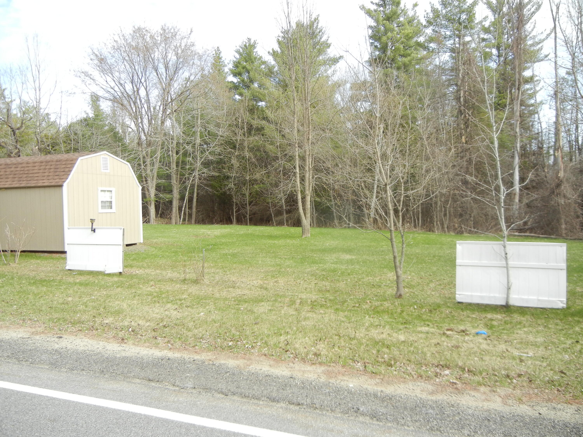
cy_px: 218
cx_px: 292
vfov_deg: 46.8
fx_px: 505
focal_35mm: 30
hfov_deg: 60.0
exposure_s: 1/365
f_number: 3.5
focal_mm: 5.4
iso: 160
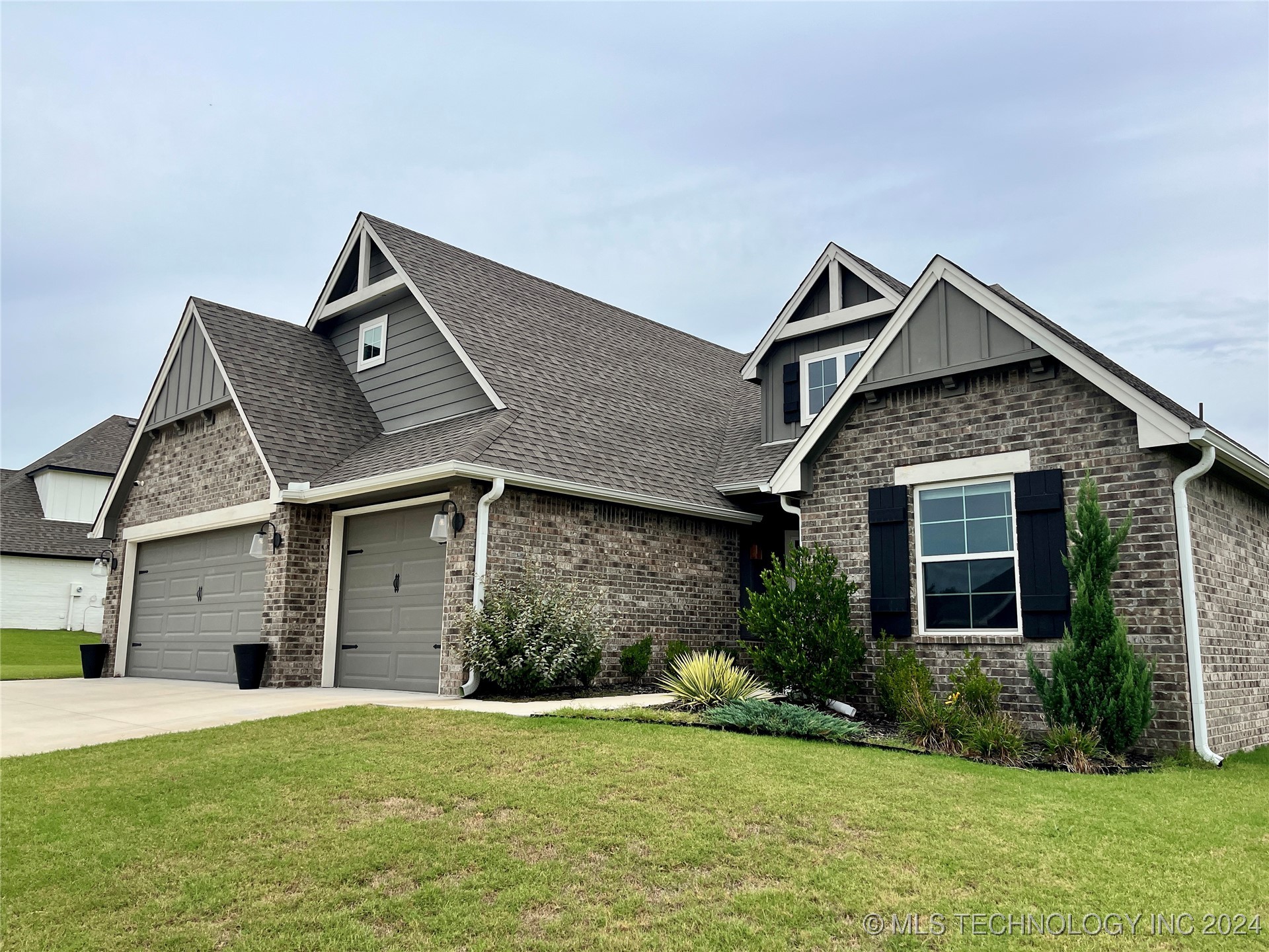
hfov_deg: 67.3
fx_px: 953
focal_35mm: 26
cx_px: 634
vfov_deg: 53.1
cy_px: 476
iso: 50
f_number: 1.6
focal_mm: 5.1
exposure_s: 1/2755
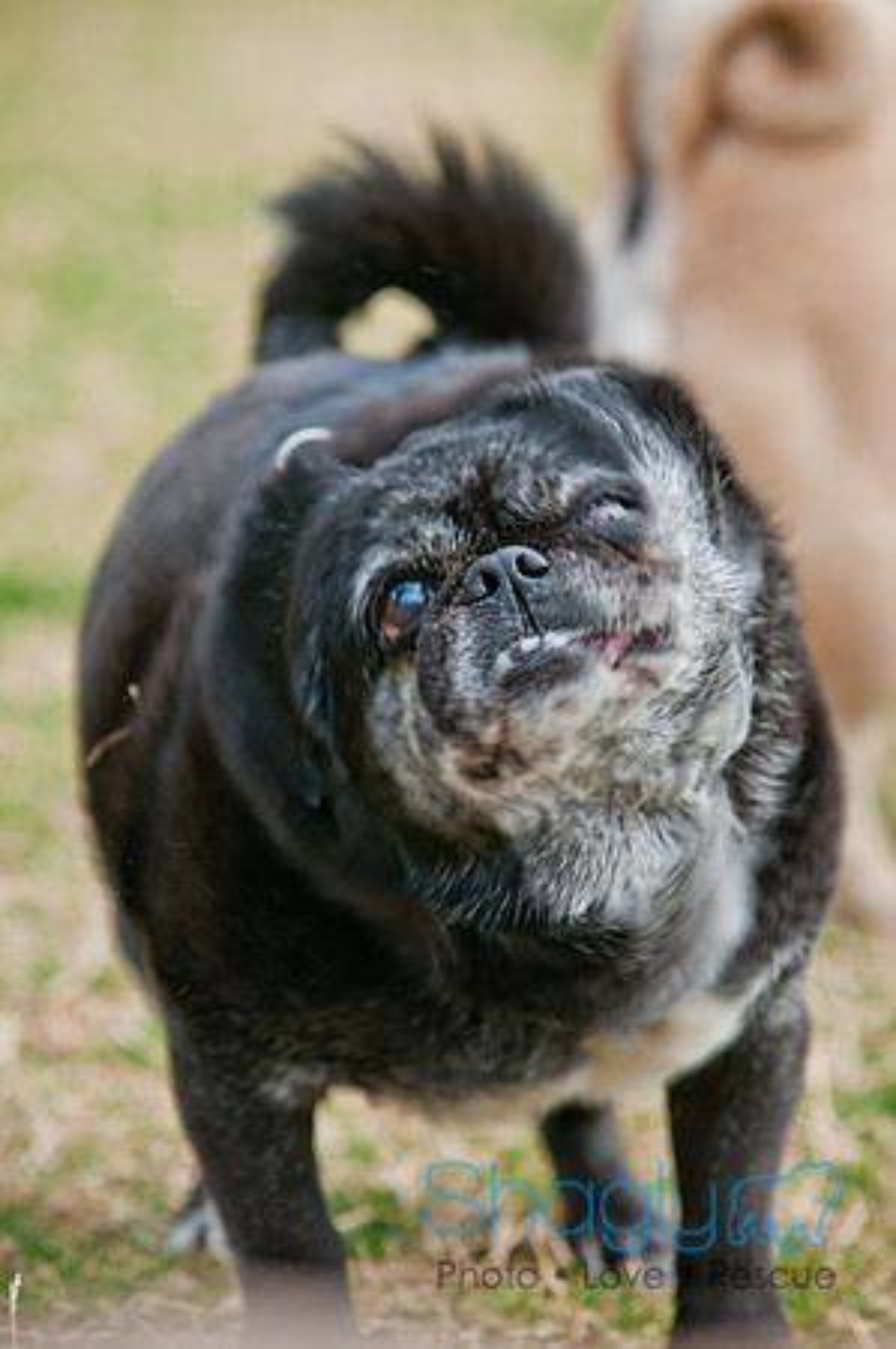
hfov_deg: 5.9
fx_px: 8699
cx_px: 448
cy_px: 674
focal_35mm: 232
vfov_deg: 8.9
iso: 200
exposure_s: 1/400
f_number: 5
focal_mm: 155
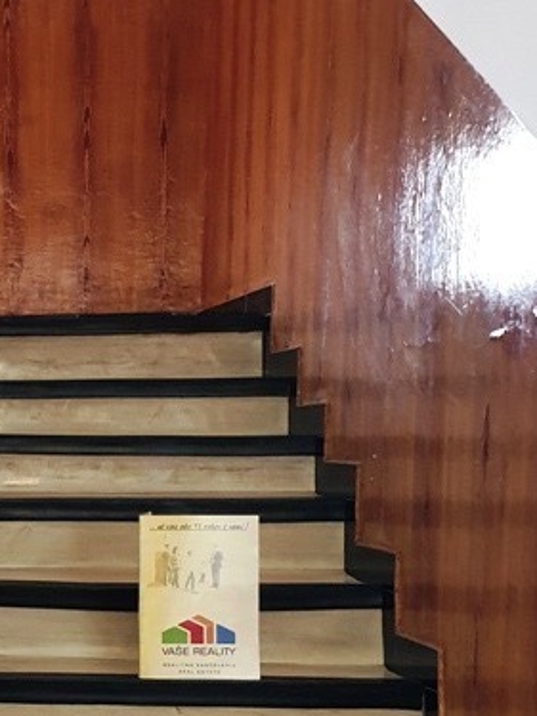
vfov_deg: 27.2
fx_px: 1469
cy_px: 487
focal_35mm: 71
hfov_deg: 19.3
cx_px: -132
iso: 250
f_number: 2.4
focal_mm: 4.3
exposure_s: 1/33
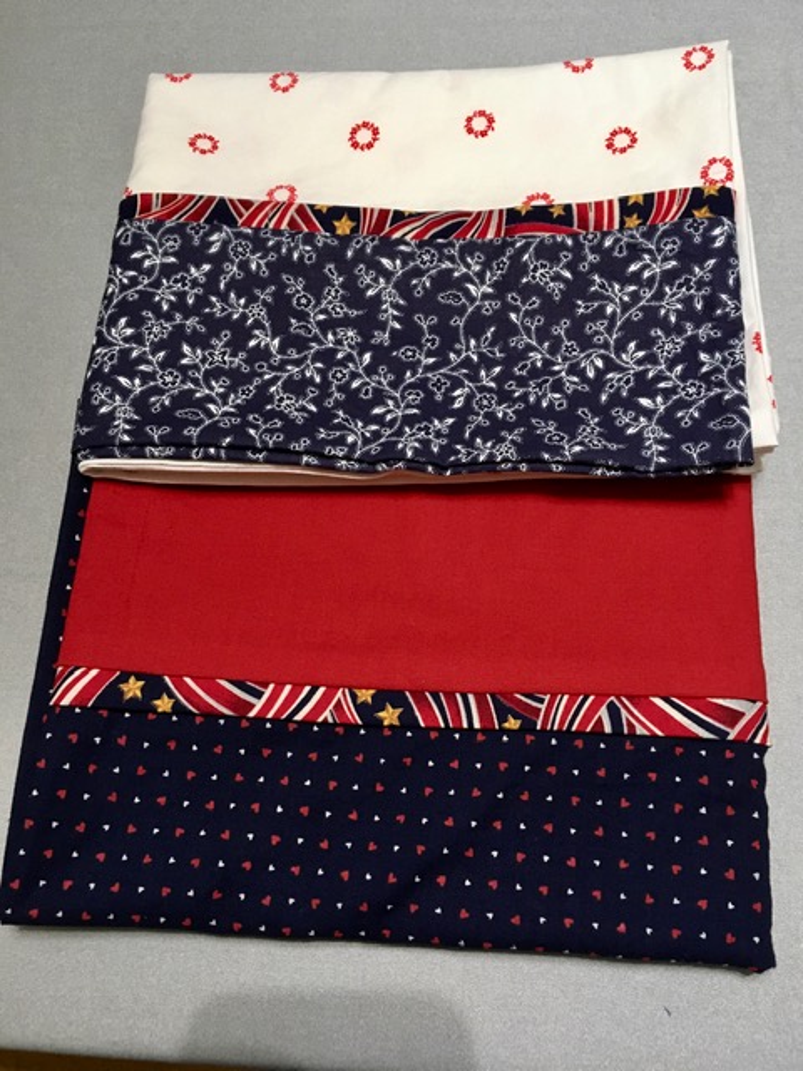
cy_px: 536
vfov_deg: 61.7
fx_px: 897
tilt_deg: -72.0
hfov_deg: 48.2
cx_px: 402
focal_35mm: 29
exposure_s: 1/30
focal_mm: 4.15
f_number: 2.2
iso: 100
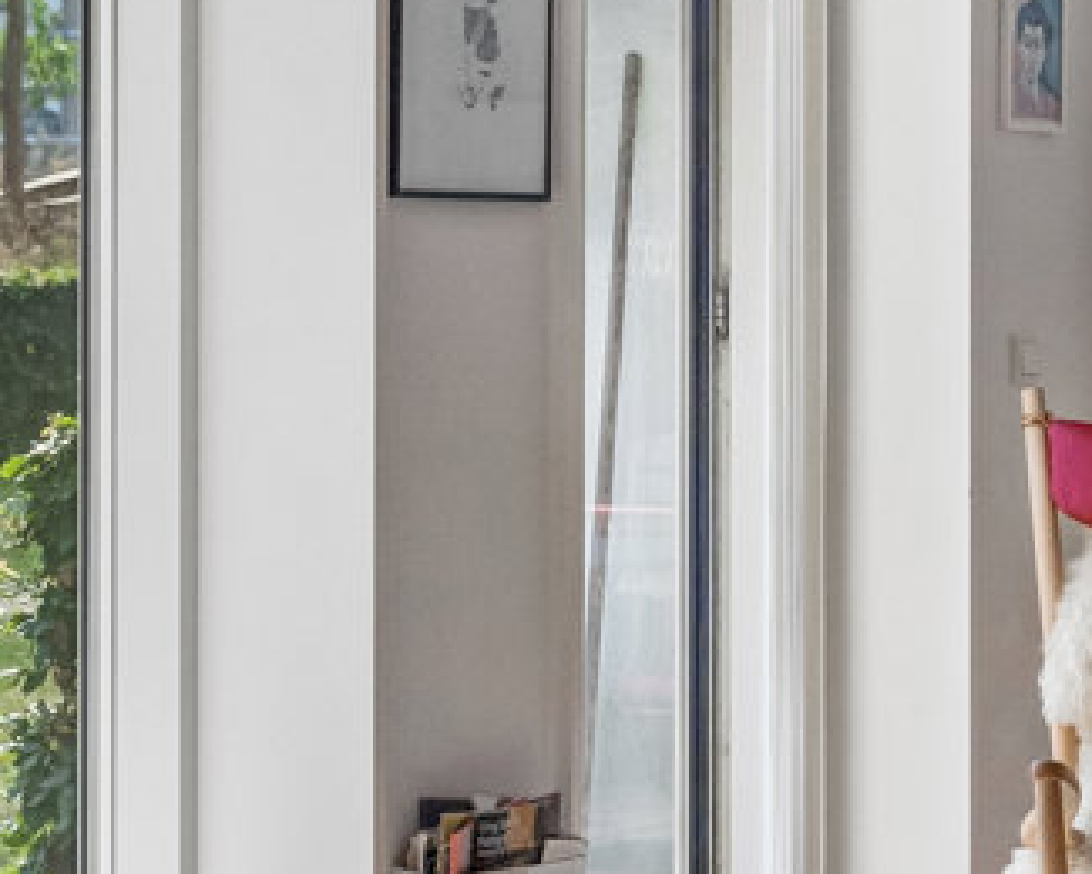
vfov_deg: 10.9
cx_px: 376
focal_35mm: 141
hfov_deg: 13.6
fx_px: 4557
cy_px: 281
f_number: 5.6
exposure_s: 1/1600
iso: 500
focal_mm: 41
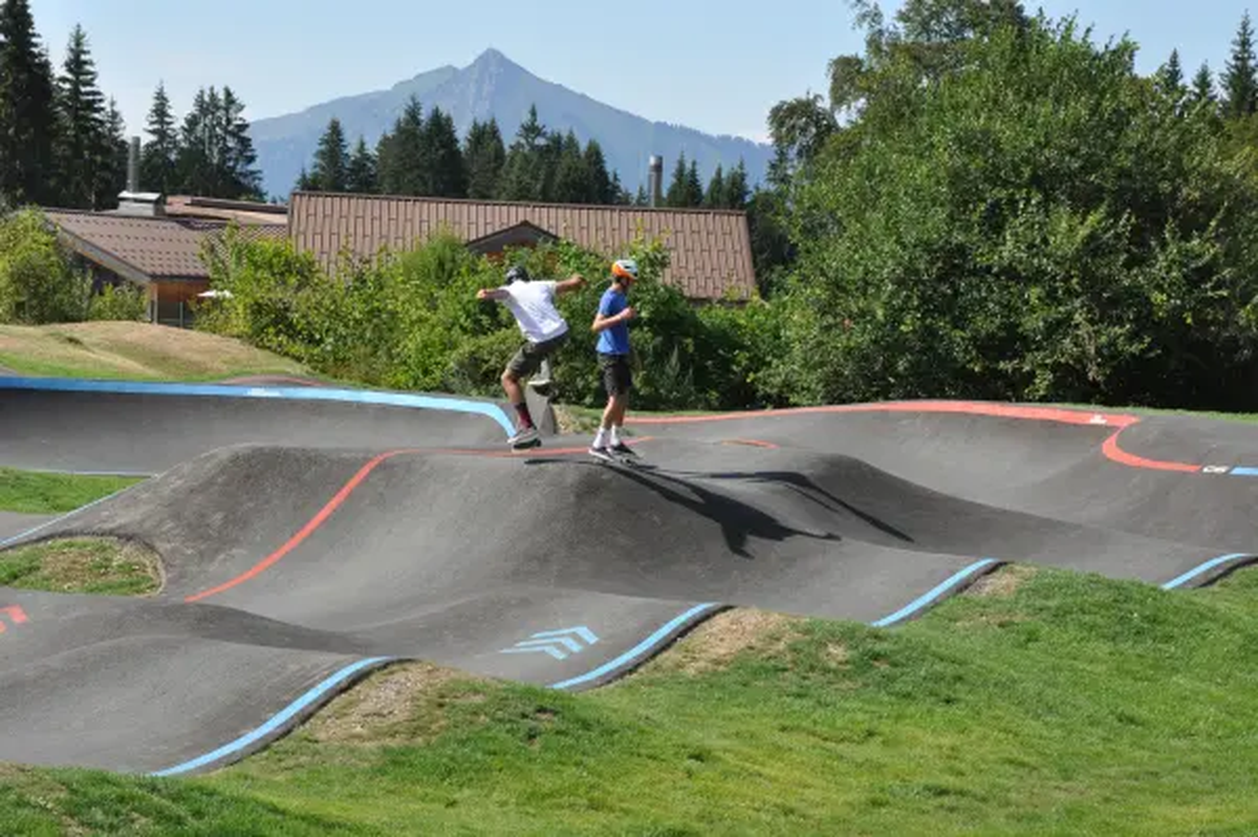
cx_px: 629
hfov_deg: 21.9
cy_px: 418
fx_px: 3247
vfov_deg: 14.7
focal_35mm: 93
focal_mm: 62
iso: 800
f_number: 13
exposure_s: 1/640
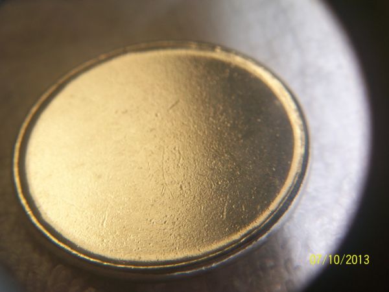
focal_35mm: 77
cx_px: 194
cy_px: 146
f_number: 4.6
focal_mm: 13.7
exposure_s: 1/500
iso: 80
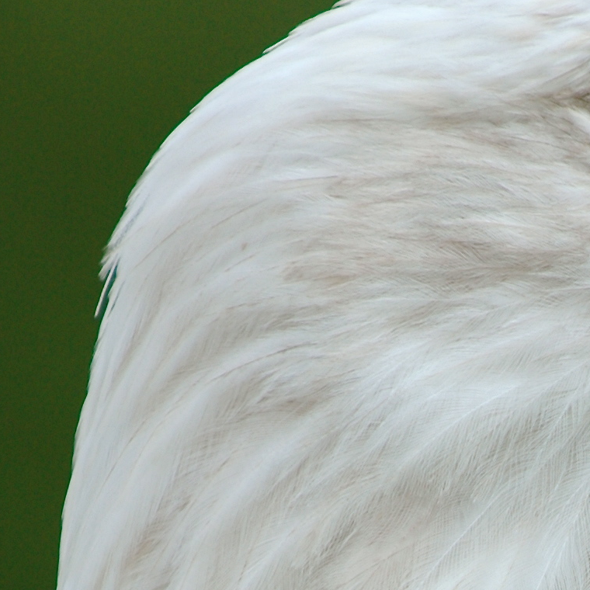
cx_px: 654
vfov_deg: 1.2
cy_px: 1005
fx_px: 27209
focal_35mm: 1411
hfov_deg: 1.2
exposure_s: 1/800
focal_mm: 280
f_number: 4
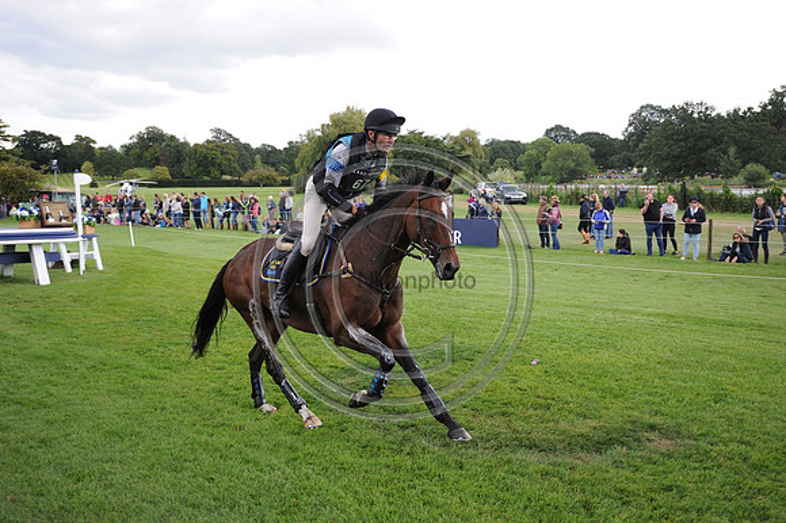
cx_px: 393
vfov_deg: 37.8
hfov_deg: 54.5
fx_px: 764
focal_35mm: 35
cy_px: 262
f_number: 5
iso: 800
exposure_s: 1/1000
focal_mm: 35
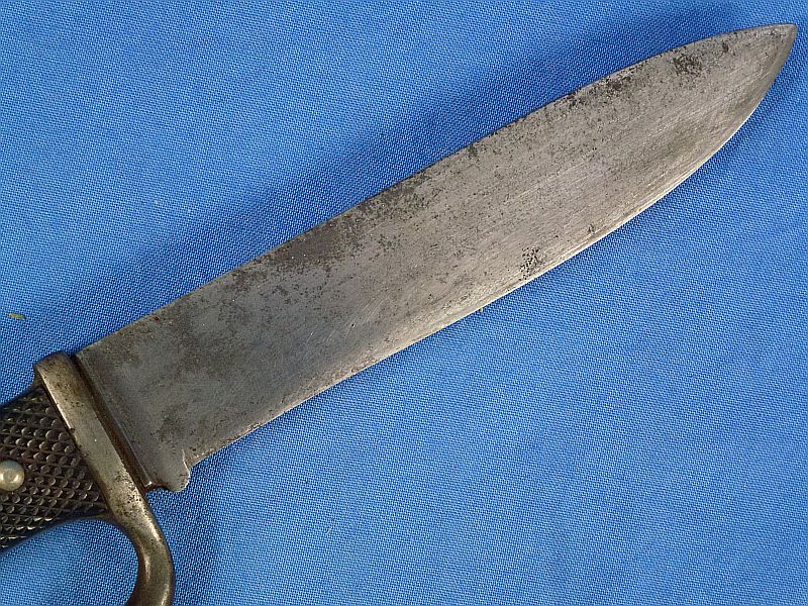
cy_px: 303
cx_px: 404
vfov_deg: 19.4
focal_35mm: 76
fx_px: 1774
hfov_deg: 25.7
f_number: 4.7
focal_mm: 13.6
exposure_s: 1/80
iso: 400
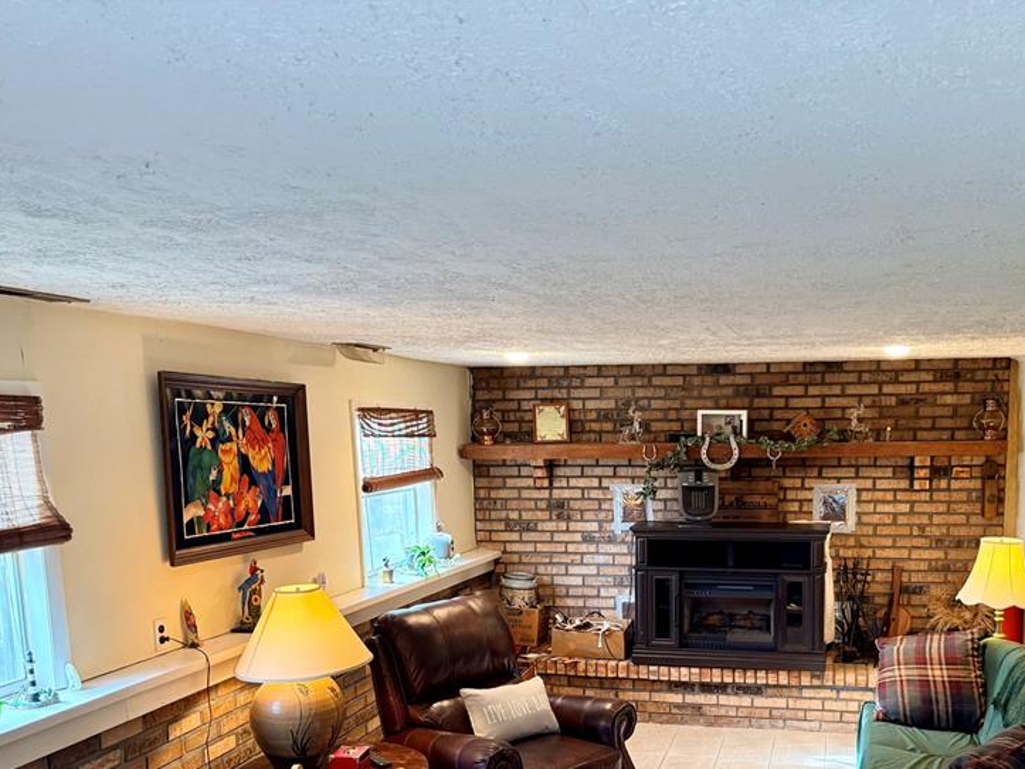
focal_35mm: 34
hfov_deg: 53.3
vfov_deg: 41.0
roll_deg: +1.7
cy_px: 542
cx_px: 644
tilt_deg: -6.7
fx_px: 1007
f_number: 1.78
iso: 320
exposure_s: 1/120
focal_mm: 6.76
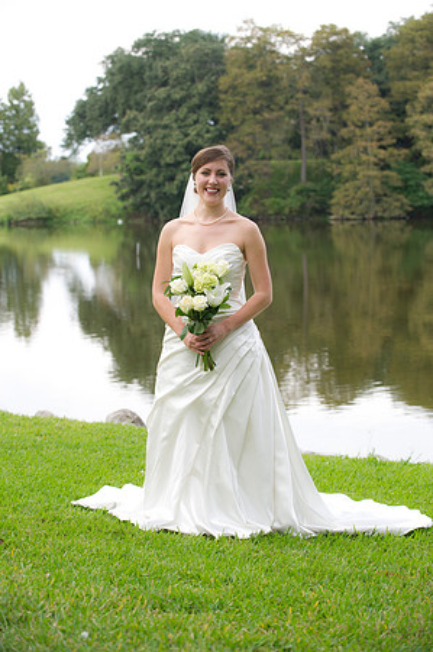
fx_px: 1627
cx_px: 216
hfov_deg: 15.2
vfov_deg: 22.6
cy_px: 326
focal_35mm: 90
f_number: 4.5
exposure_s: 1/200
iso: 320
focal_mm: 90
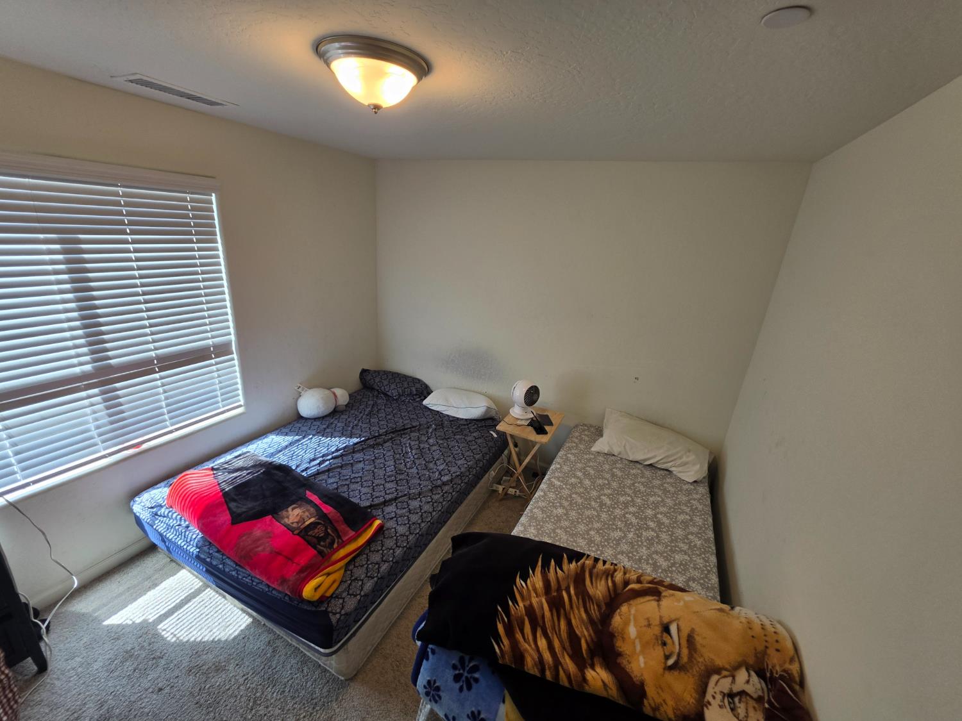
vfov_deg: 89.9
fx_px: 361
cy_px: 360
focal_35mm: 13
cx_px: 481
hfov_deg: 106.2
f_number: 1.9
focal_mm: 2.2
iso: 64
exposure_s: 1/120
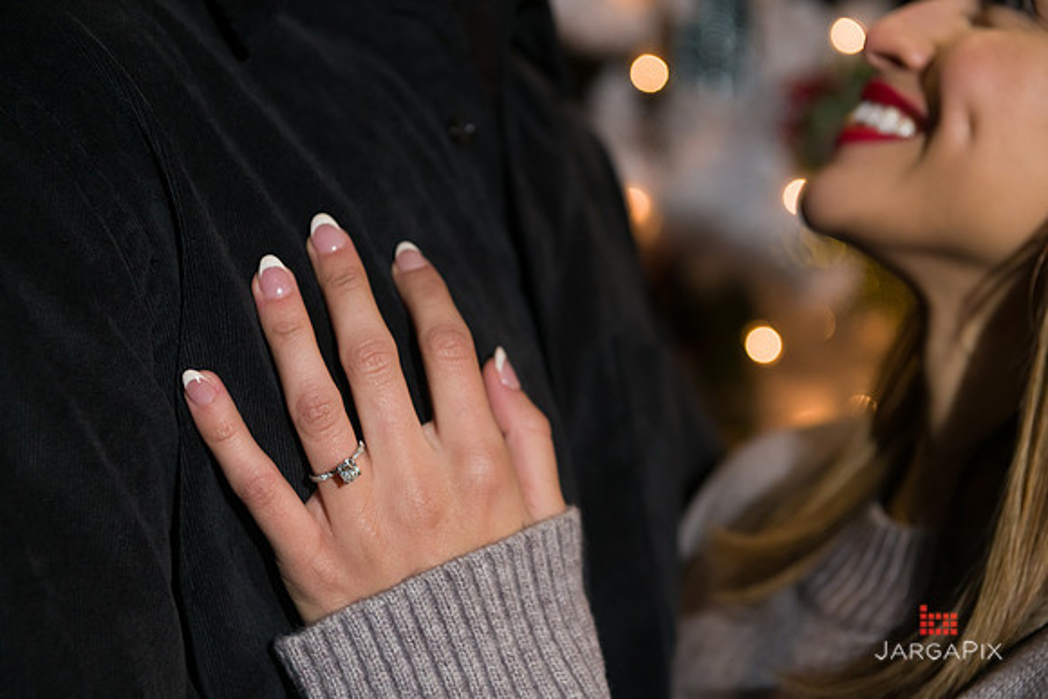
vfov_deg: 19.5
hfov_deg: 28.8
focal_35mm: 70
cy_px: 350
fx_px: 2038
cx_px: 524
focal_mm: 70
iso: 2000
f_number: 4
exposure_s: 1/200
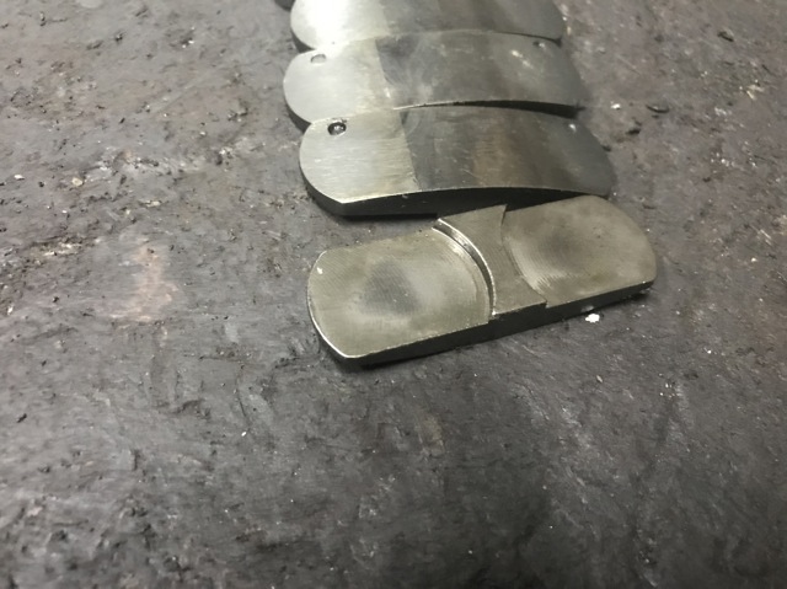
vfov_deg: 49.7
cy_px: 294
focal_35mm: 28
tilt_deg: -58.4
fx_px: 636
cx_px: 394
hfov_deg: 63.5
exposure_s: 1/4
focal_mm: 3.99
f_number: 1.8
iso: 80
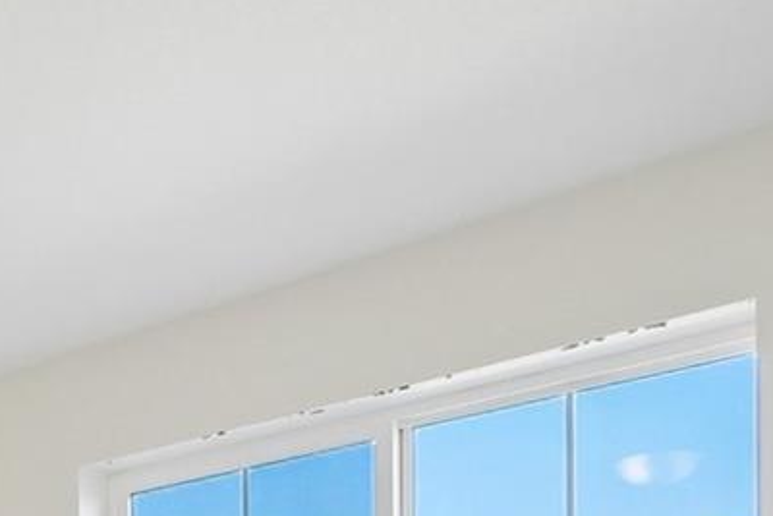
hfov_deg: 26.3
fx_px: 1289
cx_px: -321
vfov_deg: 18.5
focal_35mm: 60
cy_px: 887
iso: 400
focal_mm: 10
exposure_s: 1/80
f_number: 8
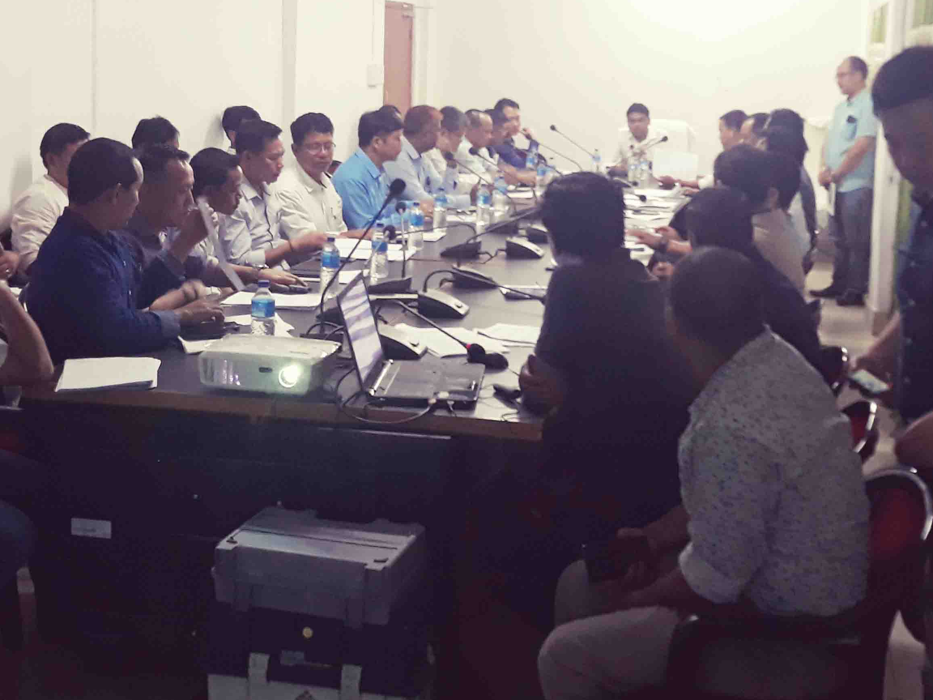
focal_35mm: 48
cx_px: 472
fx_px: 1294
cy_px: 223
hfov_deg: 39.7
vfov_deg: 30.0
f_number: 1.7
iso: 200
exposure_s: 1/33
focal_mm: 3.71
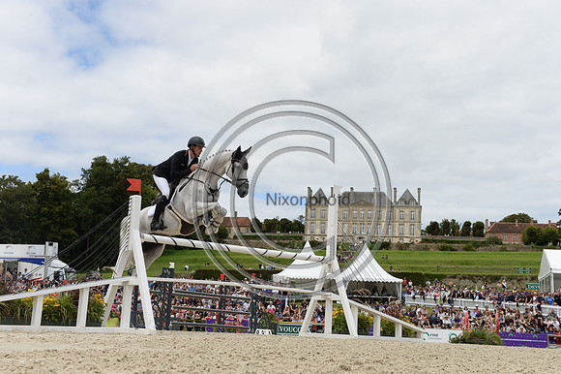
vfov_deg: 27.0
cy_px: 187
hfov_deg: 39.6
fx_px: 779
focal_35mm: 50
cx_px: 280
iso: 1250
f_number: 9
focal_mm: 50
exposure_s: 1/3200
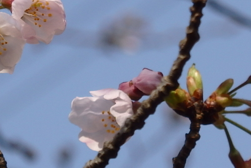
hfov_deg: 3.0
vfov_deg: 2.0
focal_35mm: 681
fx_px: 4749
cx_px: 175
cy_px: 109
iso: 125
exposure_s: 1/500
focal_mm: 48.9
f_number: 6.4
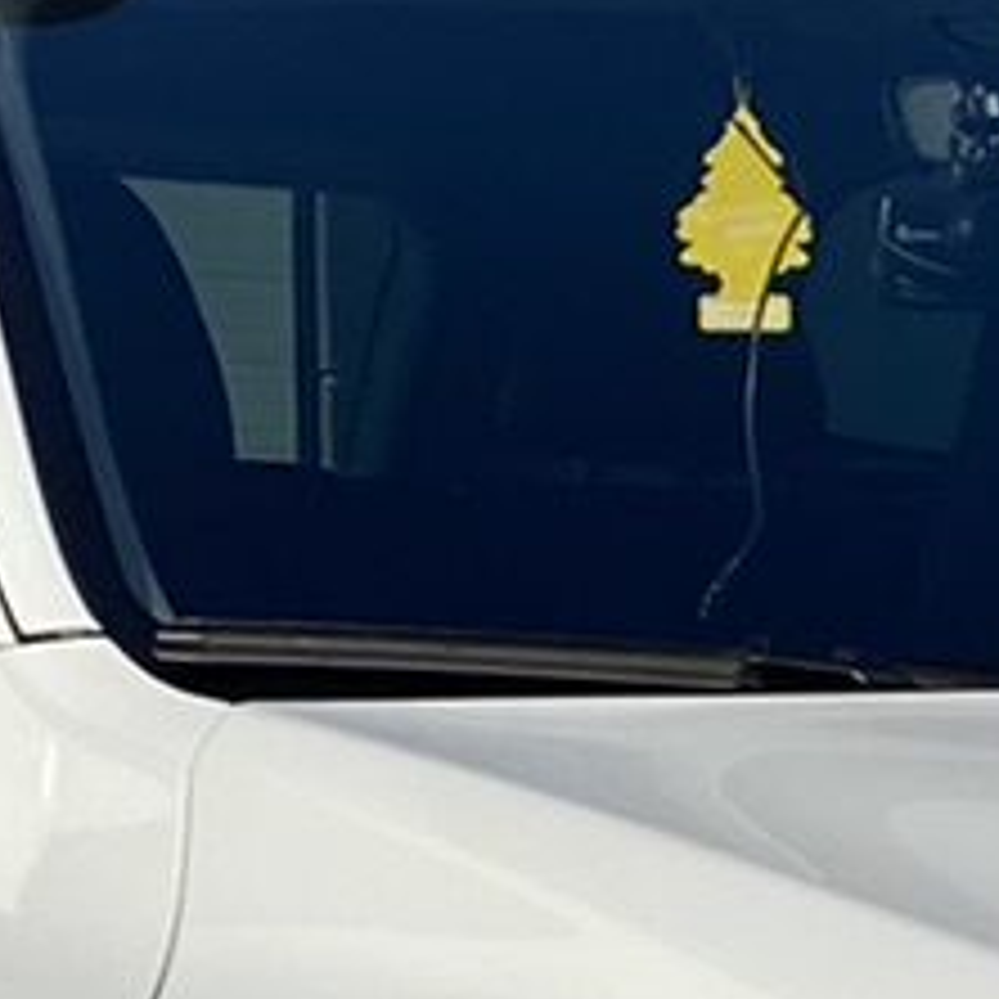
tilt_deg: -2.9
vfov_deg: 8.2
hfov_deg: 8.0
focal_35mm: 212
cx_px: 1706
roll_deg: +0.6
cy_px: 1120
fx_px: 6922
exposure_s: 1/5747
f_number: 1.8
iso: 32
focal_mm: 4.25
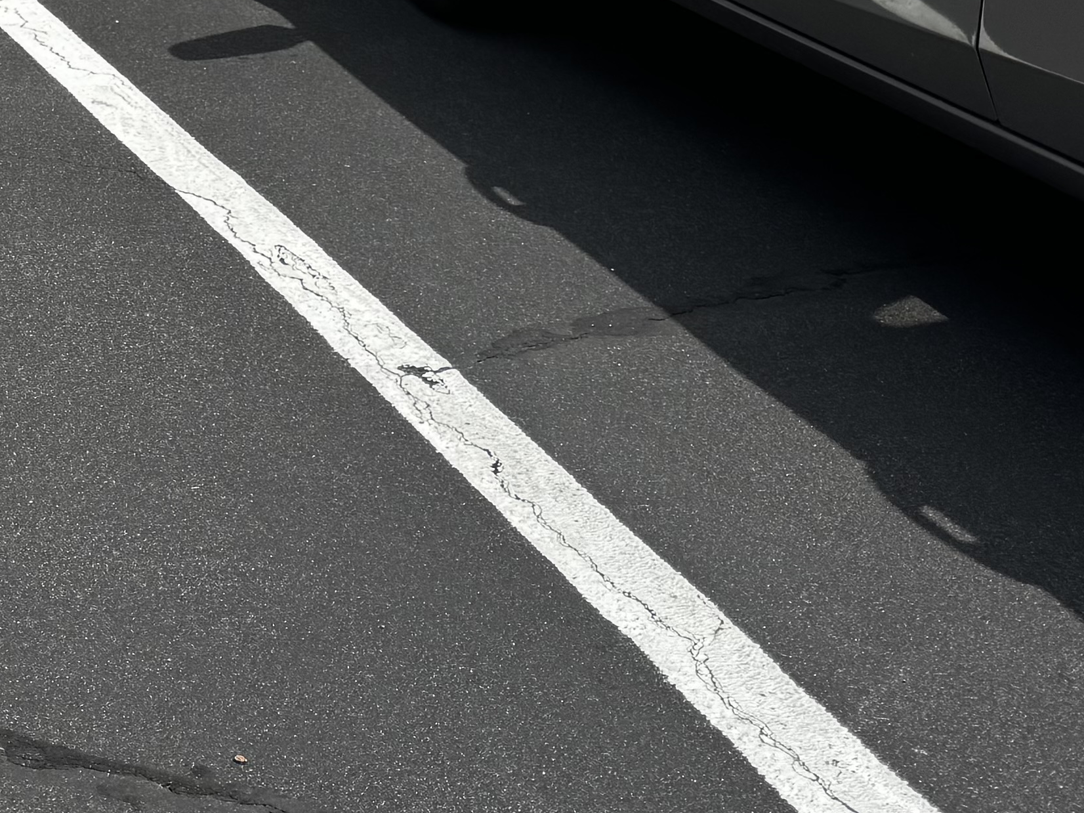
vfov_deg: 17.7
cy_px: 199
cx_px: -484
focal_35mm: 83
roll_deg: +3.8
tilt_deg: -21.1
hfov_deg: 20.6
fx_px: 2599
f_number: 1.78
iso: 80
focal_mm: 6.76
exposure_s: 1/3247
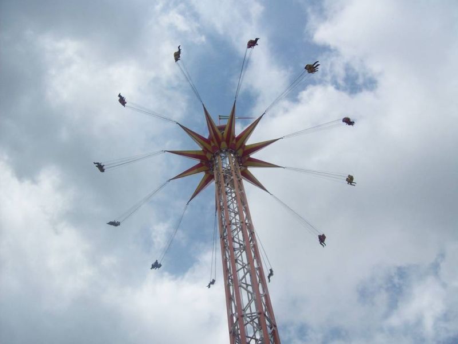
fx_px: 476
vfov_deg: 39.7
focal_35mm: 36
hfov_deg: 51.4
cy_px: 172
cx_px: 229
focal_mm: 6
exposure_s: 1/962
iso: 80
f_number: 4.8
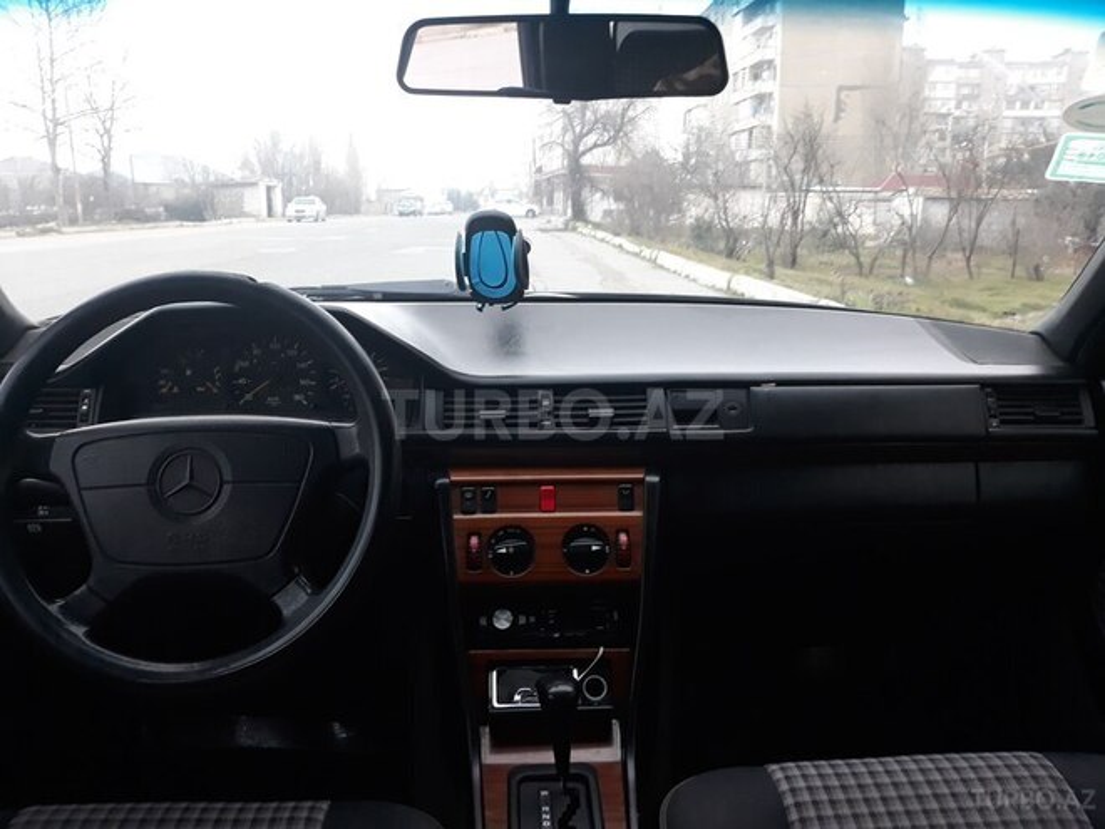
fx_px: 862
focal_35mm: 27
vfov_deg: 51.4
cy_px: 414
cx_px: 552
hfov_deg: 65.3
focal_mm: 3.71
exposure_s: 1/50
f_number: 1.7
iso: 100
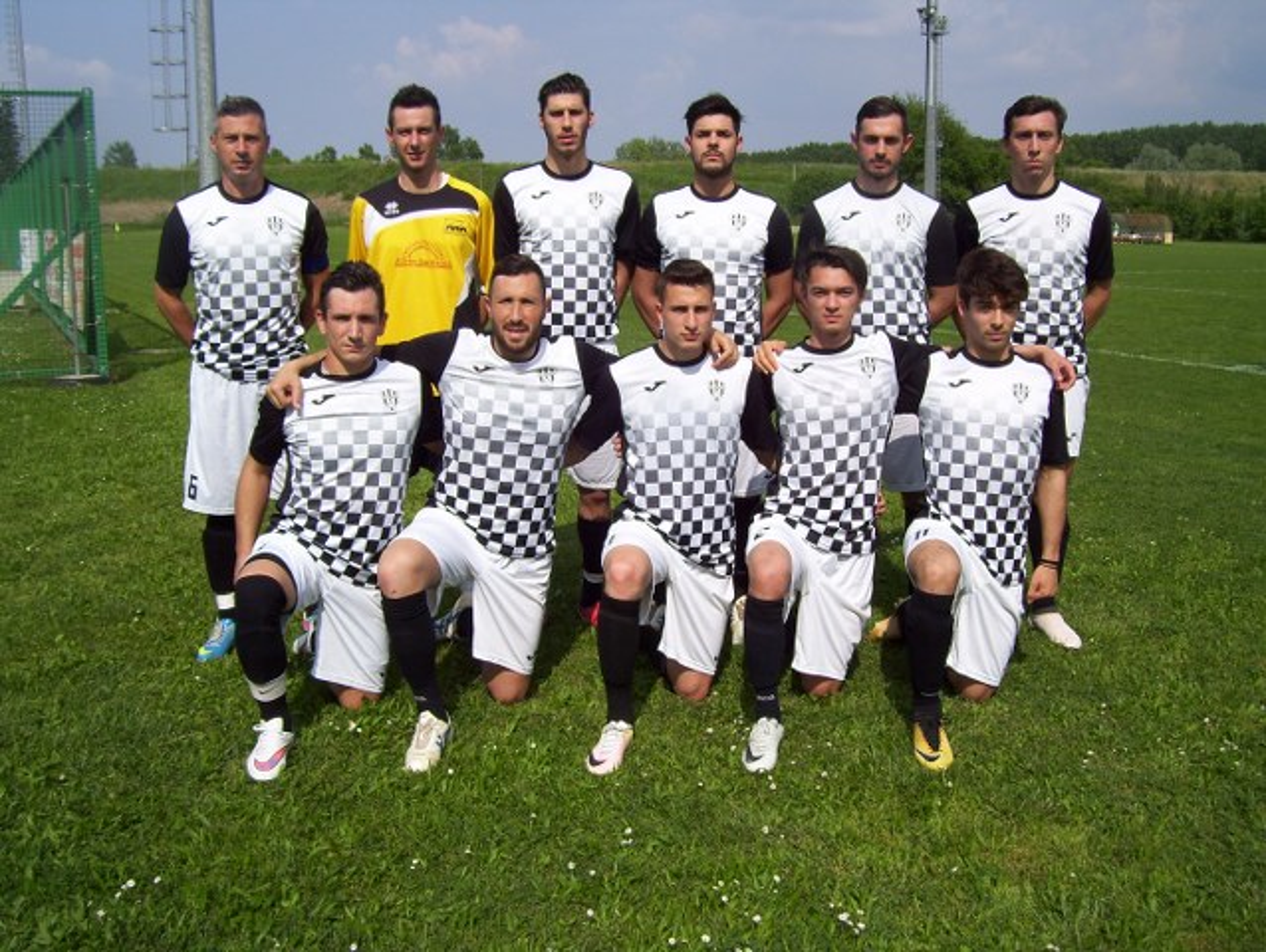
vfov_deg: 39.7
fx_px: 1318
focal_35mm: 36
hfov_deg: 51.3
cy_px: 476
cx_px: 633
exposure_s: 1/1000
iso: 80
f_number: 4.8
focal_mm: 6
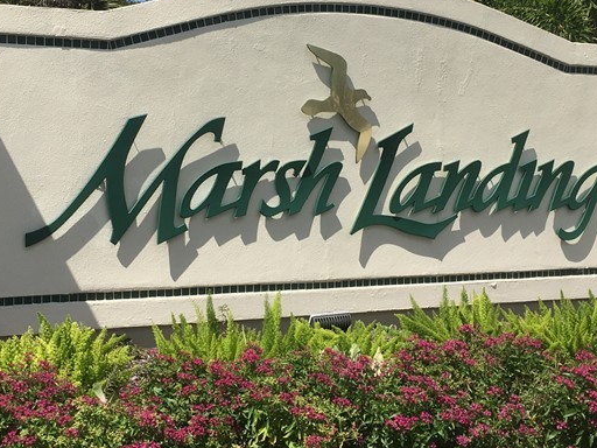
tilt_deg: -1.3
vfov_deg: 25.2
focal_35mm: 58
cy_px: 170
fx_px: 1000
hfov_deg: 33.2
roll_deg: -2.2
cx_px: 266
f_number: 2.2
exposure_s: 1/2024
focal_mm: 4.15
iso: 25
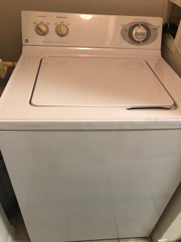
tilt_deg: -40.3
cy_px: 121
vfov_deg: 63.4
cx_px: 90
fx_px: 195
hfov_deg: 49.7
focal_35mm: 28
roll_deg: -3.6
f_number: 1.8
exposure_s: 1/17
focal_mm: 3.99
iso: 40
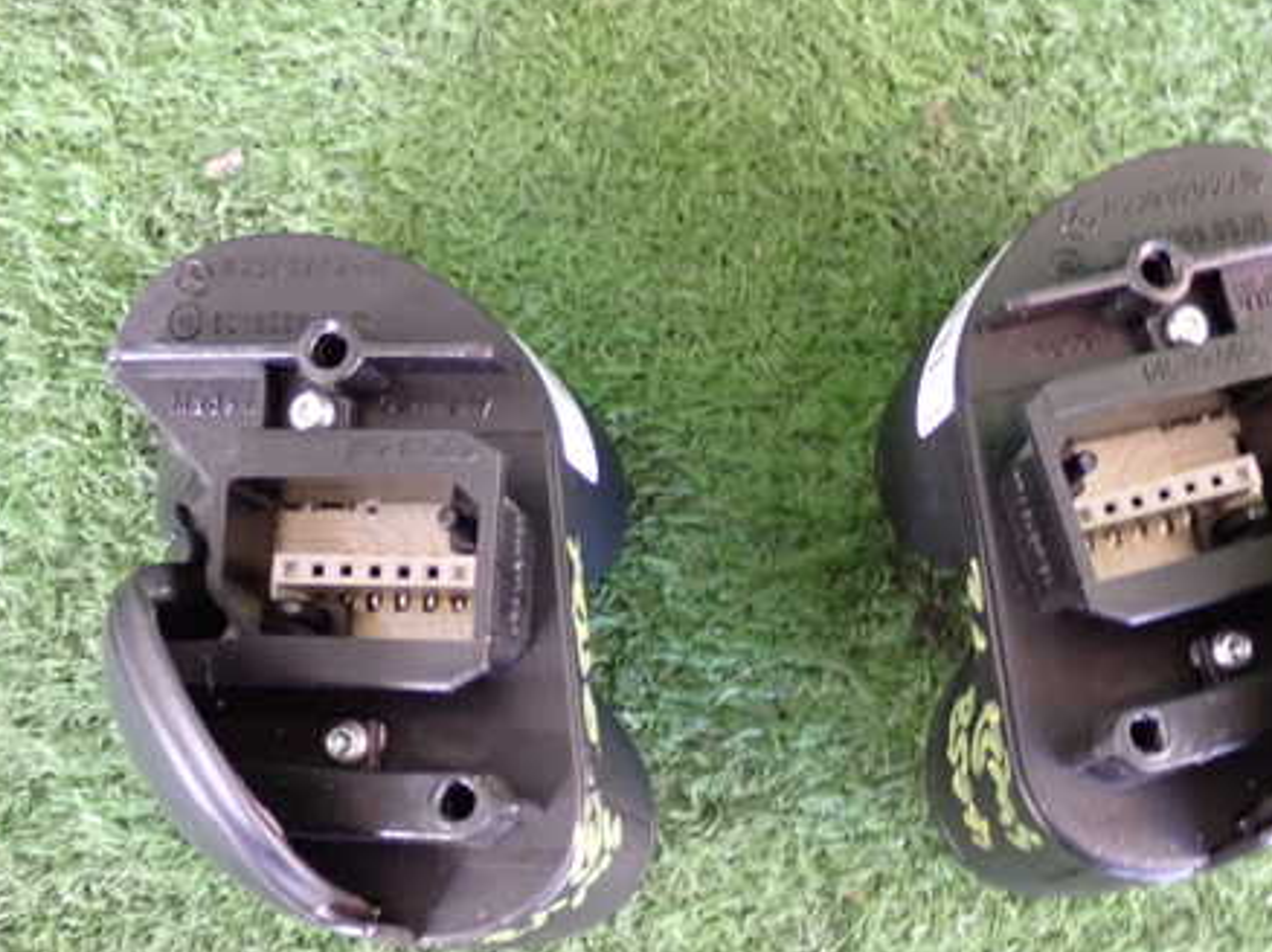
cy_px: 546
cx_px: 787
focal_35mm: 74
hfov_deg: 26.3
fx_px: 2718
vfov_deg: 19.9
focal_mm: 9.65
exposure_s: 1/30
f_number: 3.3
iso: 800
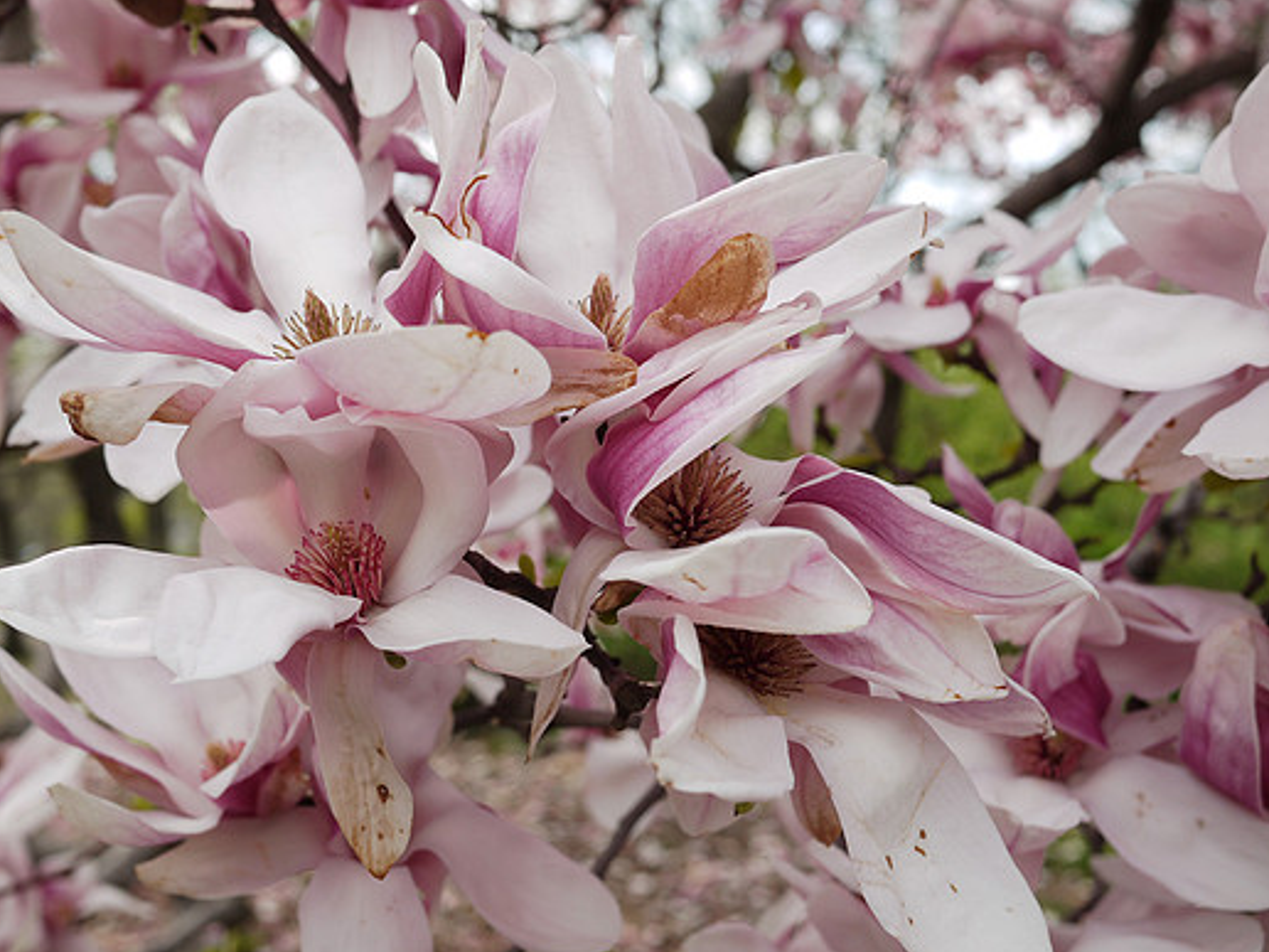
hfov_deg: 42.1
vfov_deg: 32.2
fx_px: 1650
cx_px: 595
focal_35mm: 45
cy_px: 471
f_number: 4
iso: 100
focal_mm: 20
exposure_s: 1/400
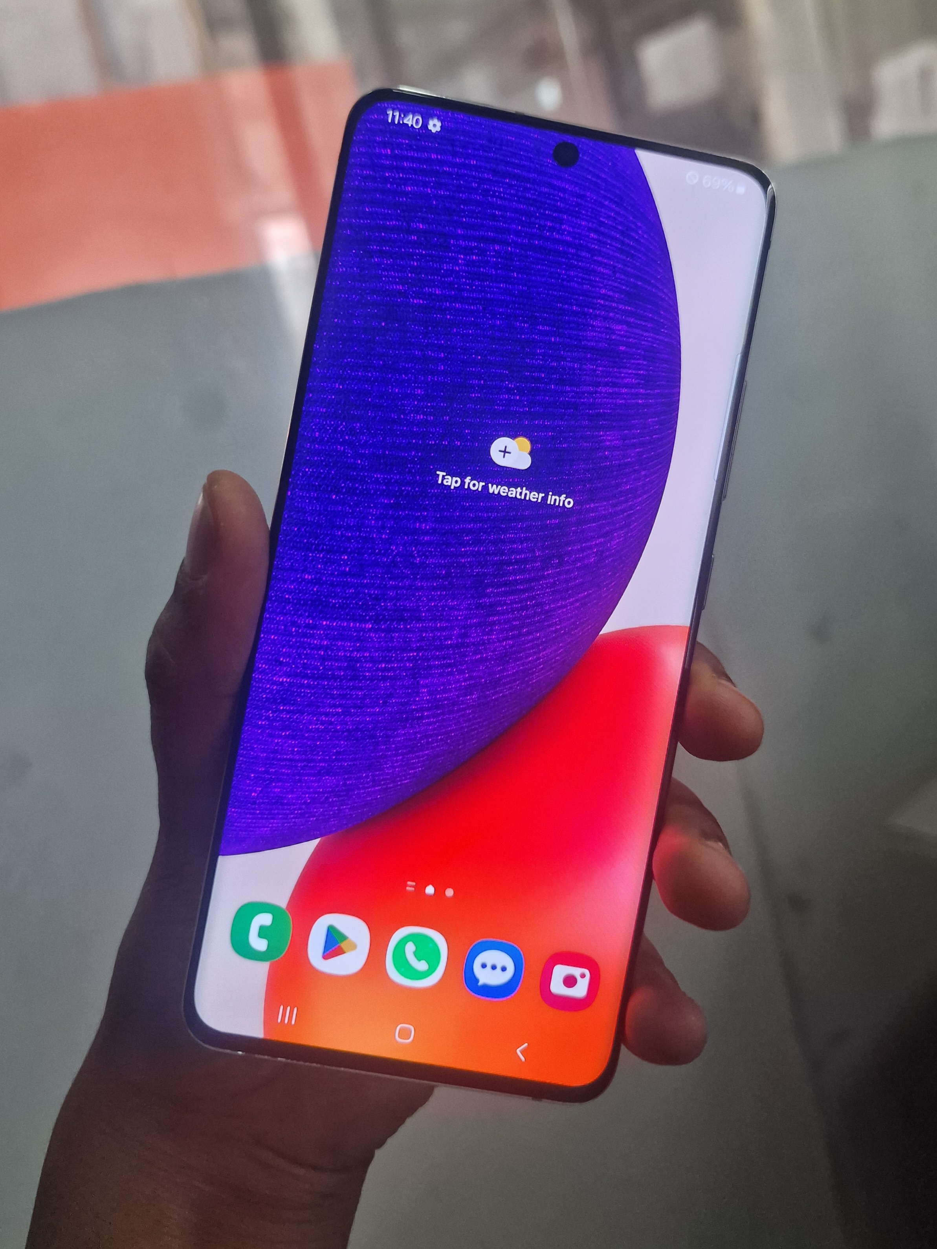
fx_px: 830
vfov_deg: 73.9
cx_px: 468
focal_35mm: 23
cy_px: 624
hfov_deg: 58.9
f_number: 1.8
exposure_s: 1/100
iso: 500
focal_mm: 6.4
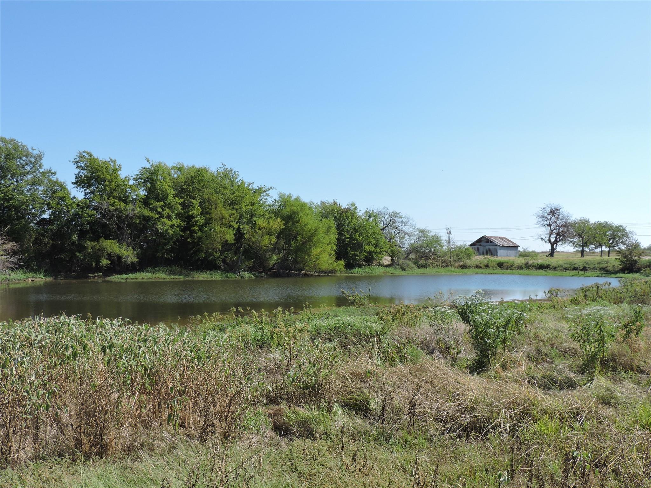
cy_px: 244
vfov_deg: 46.8
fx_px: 564
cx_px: 326
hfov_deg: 60.0
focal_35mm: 30
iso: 100
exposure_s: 1/1000
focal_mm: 5.4
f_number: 3.1
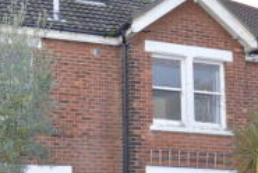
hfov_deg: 26.2
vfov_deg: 17.7
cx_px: 103
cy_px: 133
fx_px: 553
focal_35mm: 77
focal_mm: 20
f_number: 5
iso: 800
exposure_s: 1/100
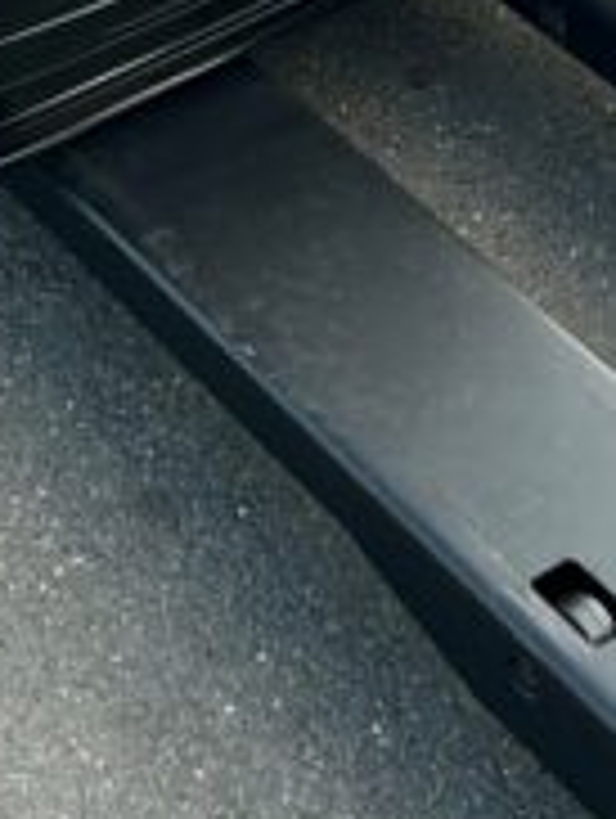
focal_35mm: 146
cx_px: 220
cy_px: -526
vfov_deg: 12.6
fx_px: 3456
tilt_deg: -22.4
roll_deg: +0.3
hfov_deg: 10.2
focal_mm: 5.7
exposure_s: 1/502
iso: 50
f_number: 1.5
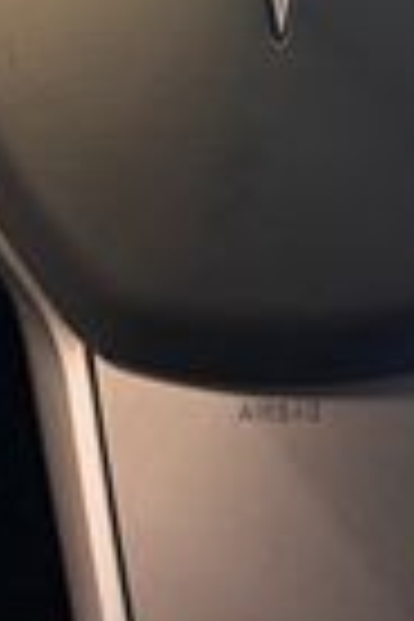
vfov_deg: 16.9
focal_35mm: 116
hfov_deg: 11.8
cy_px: -112
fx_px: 2001
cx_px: 189
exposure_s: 1/60
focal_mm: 6.76
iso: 400
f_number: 1.78
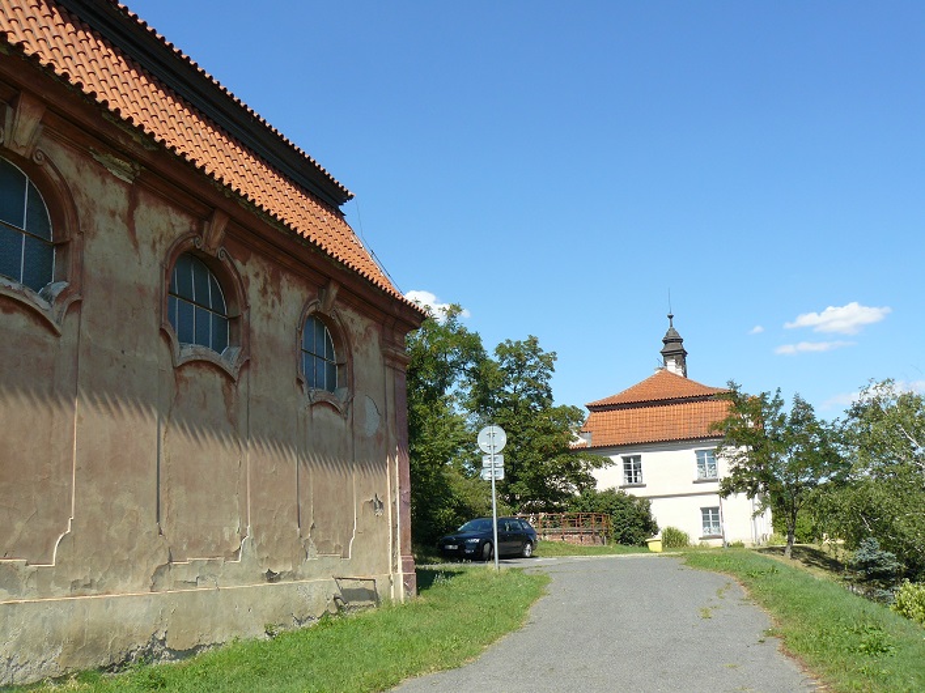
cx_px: 462
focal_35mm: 36
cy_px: 346
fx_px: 962
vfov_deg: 39.6
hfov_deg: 51.4
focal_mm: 6
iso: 100
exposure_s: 1/320
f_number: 5.6
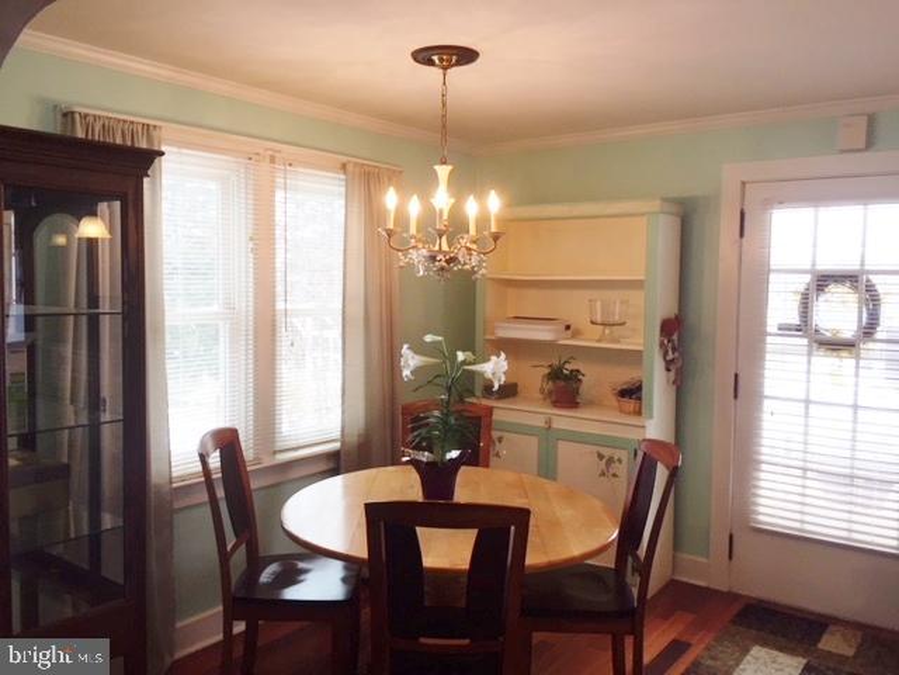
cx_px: 450
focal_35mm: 29
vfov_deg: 48.2
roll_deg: -1.2
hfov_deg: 61.7
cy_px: 338
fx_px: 753
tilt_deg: -4.6
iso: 40
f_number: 2.2
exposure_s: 1/40
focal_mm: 4.15
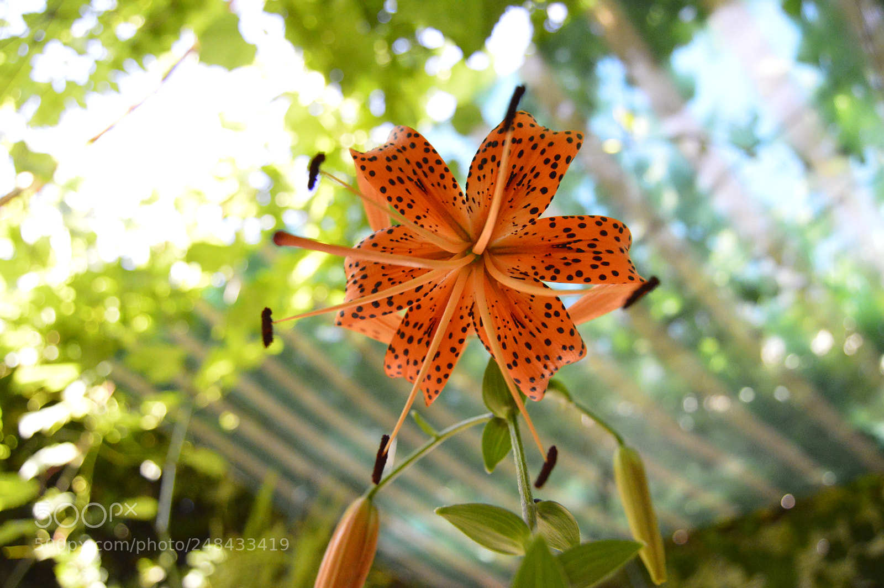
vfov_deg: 47.9
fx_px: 662
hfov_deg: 67.4
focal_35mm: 27
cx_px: 442
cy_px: 294
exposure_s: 1/640
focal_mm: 18
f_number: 4.5
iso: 3200
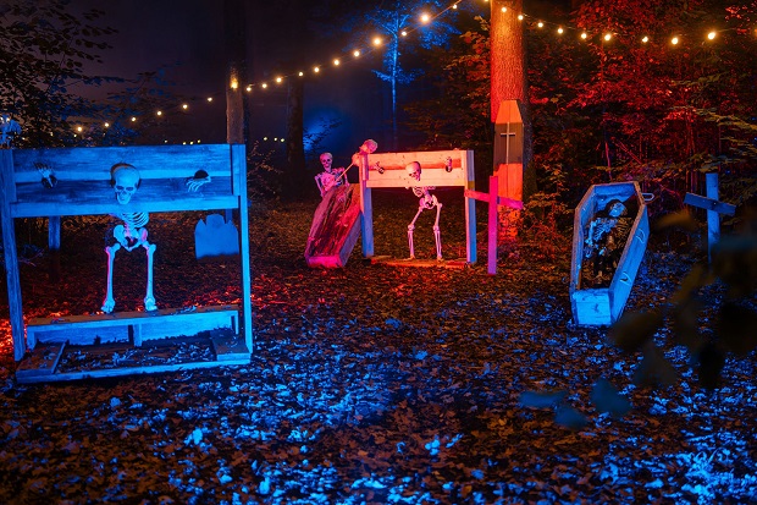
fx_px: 772
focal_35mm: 37
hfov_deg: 52.2
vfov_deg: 36.2
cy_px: 252
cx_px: 378
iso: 3200
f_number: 1.4
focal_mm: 35
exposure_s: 1/160
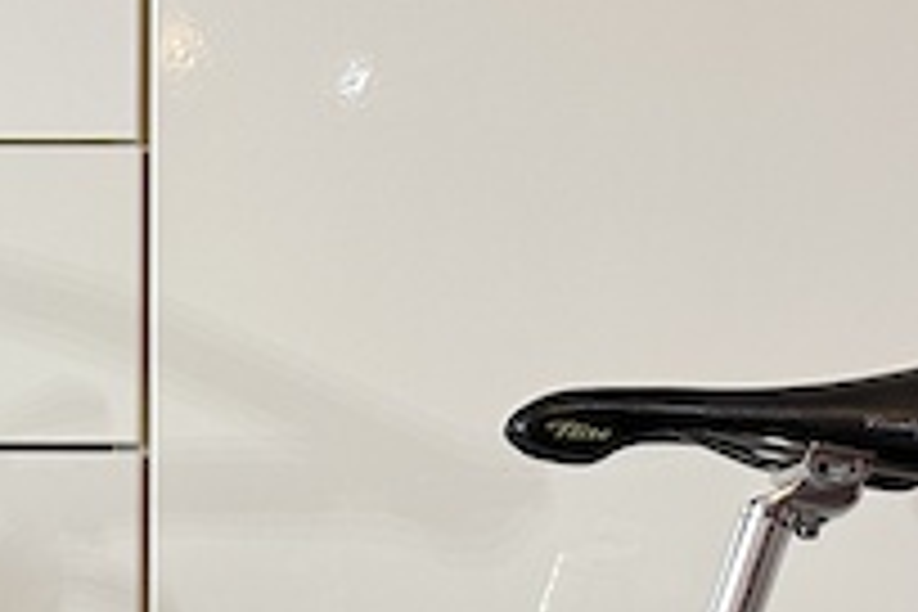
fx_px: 2499
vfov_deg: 12.2
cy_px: 1251
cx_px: 94
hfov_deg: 20.4
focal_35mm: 98
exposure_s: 1/100
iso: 100
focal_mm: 6.86
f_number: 1.78
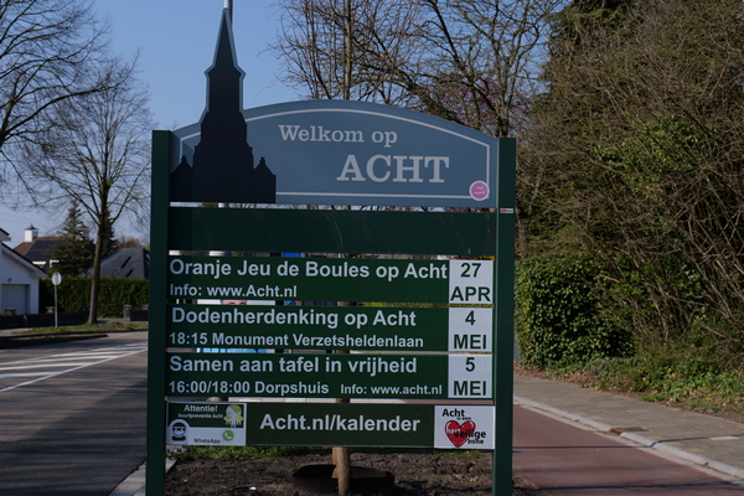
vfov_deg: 22.6
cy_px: 248
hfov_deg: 33.4
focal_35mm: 60
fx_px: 1240
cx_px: 372
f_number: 8
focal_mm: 60
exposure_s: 1/320
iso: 100
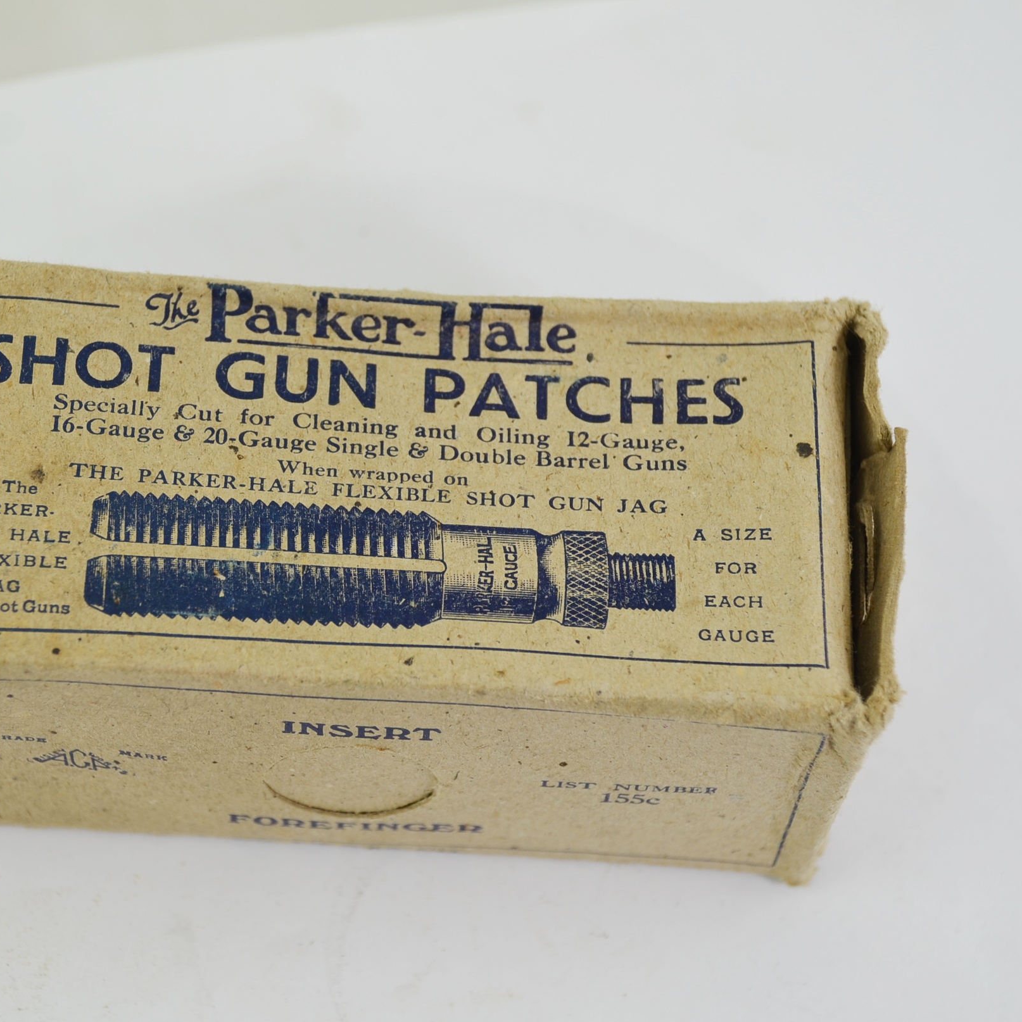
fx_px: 3374
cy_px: 516
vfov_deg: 17.2
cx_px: 356
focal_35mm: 101
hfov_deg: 17.2
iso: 220
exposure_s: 1/125
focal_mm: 52
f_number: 5.6
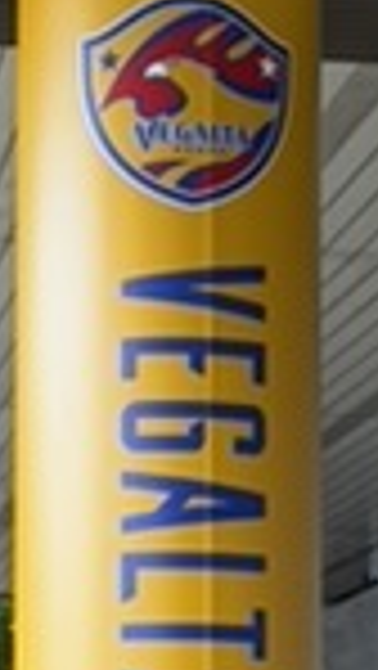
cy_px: 657
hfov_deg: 7.2
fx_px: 2988
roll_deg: -0.5
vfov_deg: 12.7
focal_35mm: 168
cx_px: 171
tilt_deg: +4.6
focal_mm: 6.76
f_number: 1.78
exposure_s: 1/70
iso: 100
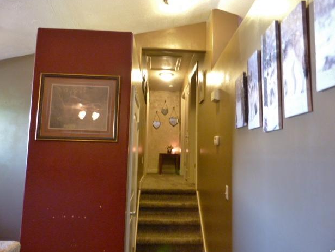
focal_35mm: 26
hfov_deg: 67.3
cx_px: 173
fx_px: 252
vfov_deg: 53.1
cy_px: 123
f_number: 2.8
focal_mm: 4.5
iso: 400
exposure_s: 1/10
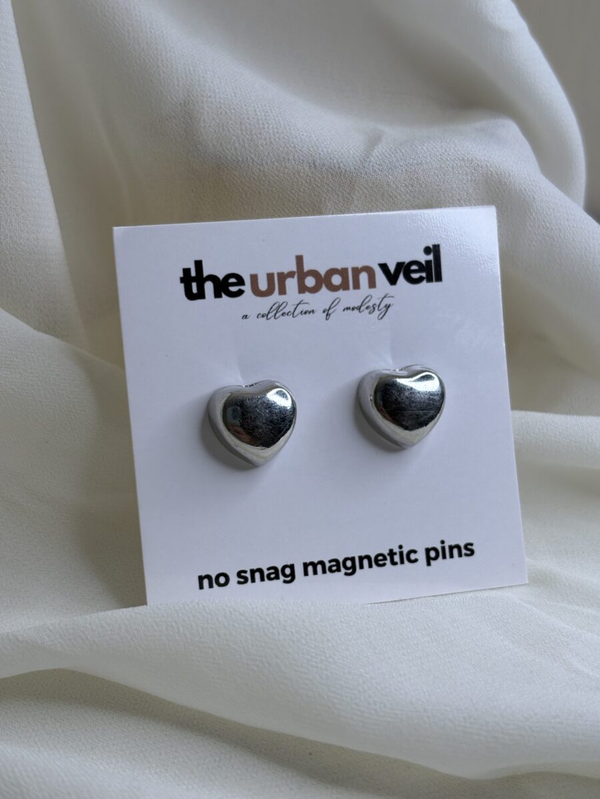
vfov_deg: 36.8
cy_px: 400
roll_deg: -1.3
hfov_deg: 28.0
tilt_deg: -23.8
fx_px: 1202
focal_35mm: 52
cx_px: 300
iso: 50
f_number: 1.6
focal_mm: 5.96
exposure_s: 1/343
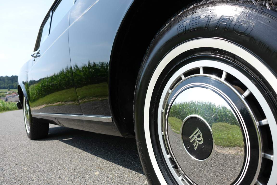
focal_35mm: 32
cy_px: 92
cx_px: 138
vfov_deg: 41.1
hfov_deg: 58.7
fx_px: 246
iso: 125
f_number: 4
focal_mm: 11.81
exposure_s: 1/640
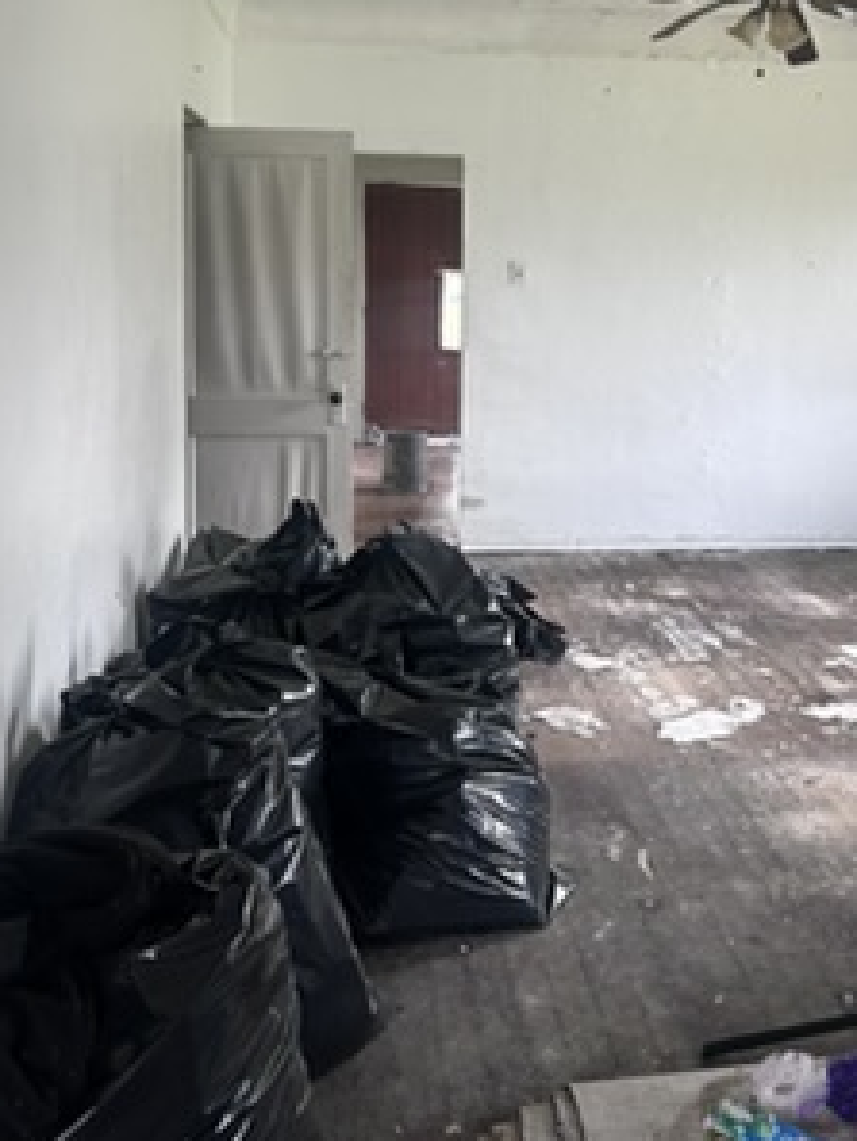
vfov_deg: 44.1
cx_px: 596
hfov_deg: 33.9
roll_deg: -2.8
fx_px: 1385
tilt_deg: -6.9
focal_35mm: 42
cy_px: 369
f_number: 1.5
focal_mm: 5.7
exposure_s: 1/121
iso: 125
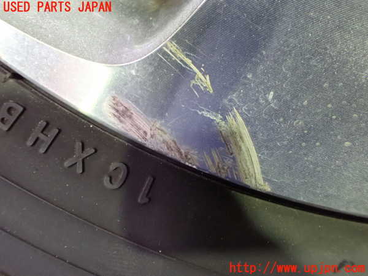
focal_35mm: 30
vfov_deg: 46.8
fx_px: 319
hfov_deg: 60.0
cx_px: 184
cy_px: 138
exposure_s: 1/30
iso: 1250
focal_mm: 5.4
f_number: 2.3
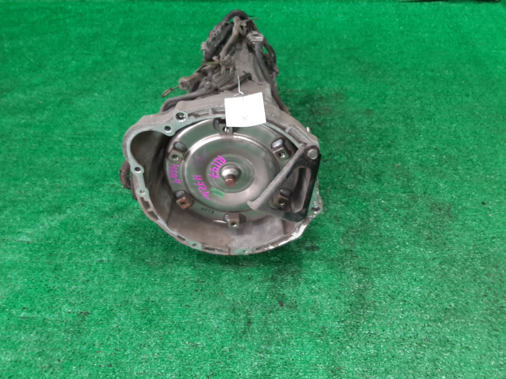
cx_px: 231
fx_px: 439
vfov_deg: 46.8
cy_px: 175
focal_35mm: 30
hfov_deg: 59.9
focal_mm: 3.93
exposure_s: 1/50
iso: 95
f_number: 1.7
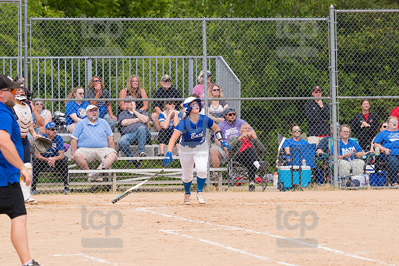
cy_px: 133
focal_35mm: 300
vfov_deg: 4.6
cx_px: 200
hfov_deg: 6.9
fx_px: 3323
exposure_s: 1/1600
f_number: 5.6
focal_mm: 200
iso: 320
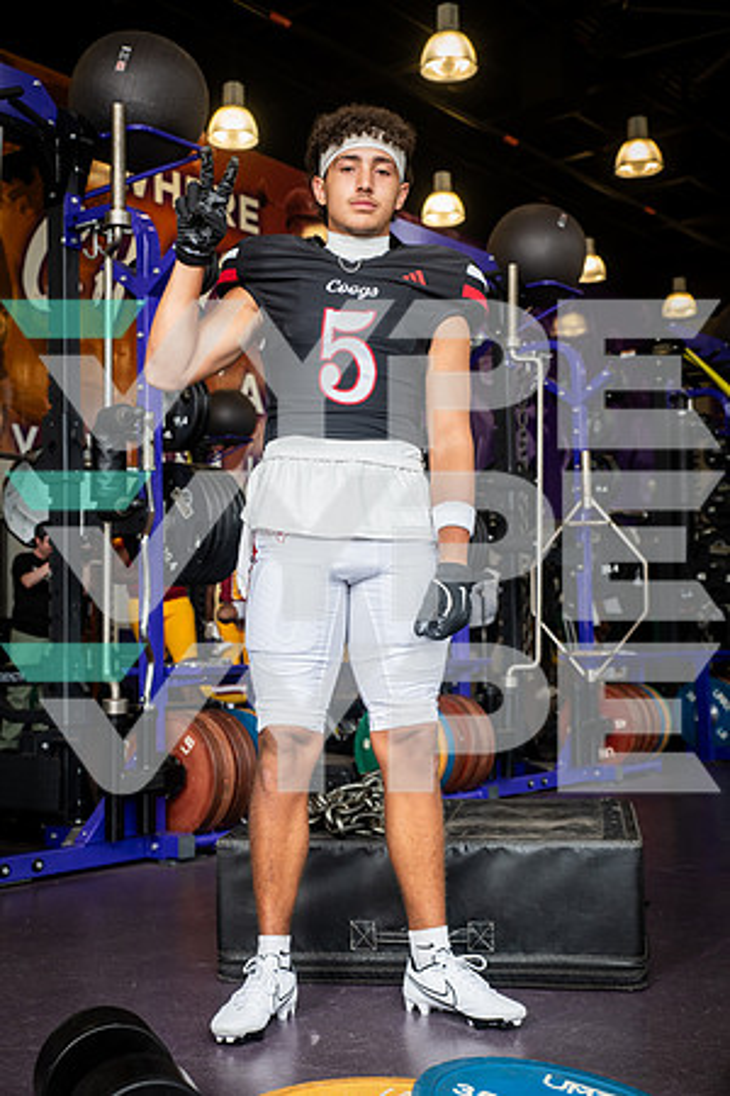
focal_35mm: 46
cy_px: 548
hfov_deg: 29.2
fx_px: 1399
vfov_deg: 42.7
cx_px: 365
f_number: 5.6
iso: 500
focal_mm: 46
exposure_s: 1/250
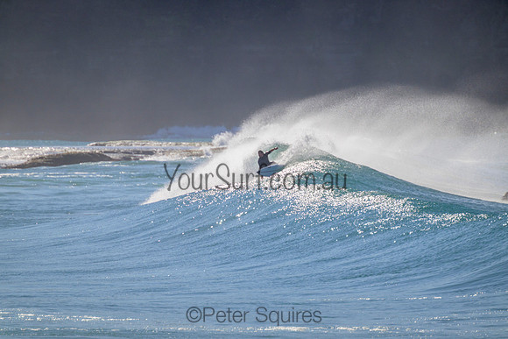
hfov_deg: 2.6
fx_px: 11291
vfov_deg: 1.7
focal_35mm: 800
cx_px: 254
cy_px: 170
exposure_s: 1/2000
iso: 560
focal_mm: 800
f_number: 11
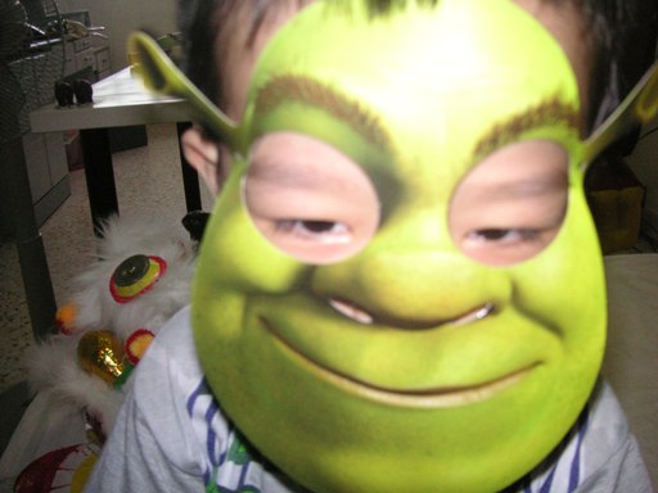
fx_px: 703
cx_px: 329
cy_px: 246
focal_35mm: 37
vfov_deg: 38.7
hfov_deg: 50.1
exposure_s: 1/45
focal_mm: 6.1
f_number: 2.8
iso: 160
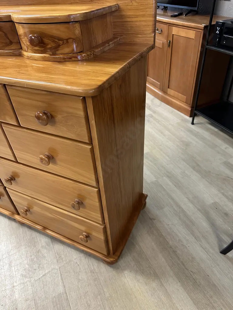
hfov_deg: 56.8
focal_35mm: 24
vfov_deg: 71.6
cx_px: 116
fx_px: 215
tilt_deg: -39.5
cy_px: 155
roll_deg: +4.9
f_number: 1.78
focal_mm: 6.86
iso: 320
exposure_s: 1/50
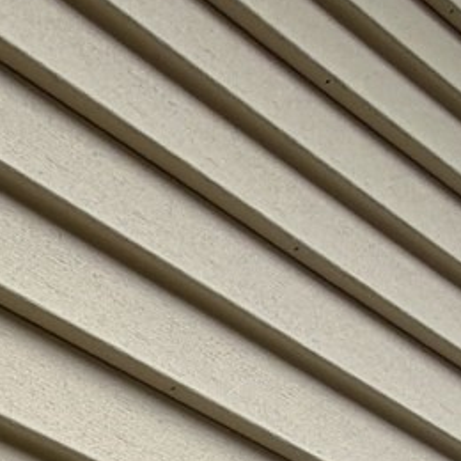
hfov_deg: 18.7
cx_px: -355
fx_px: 1100
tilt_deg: +4.6
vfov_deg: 12.8
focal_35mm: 73
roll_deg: -2.2
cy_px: 1264
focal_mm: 2.22
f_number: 2.2
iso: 40
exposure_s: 1/569
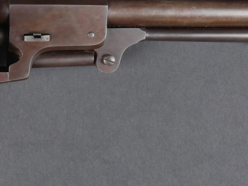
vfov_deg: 16.2
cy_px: 79
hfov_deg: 21.0
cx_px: 12
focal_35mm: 91
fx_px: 652
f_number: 16
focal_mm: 19
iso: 200
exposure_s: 1/125
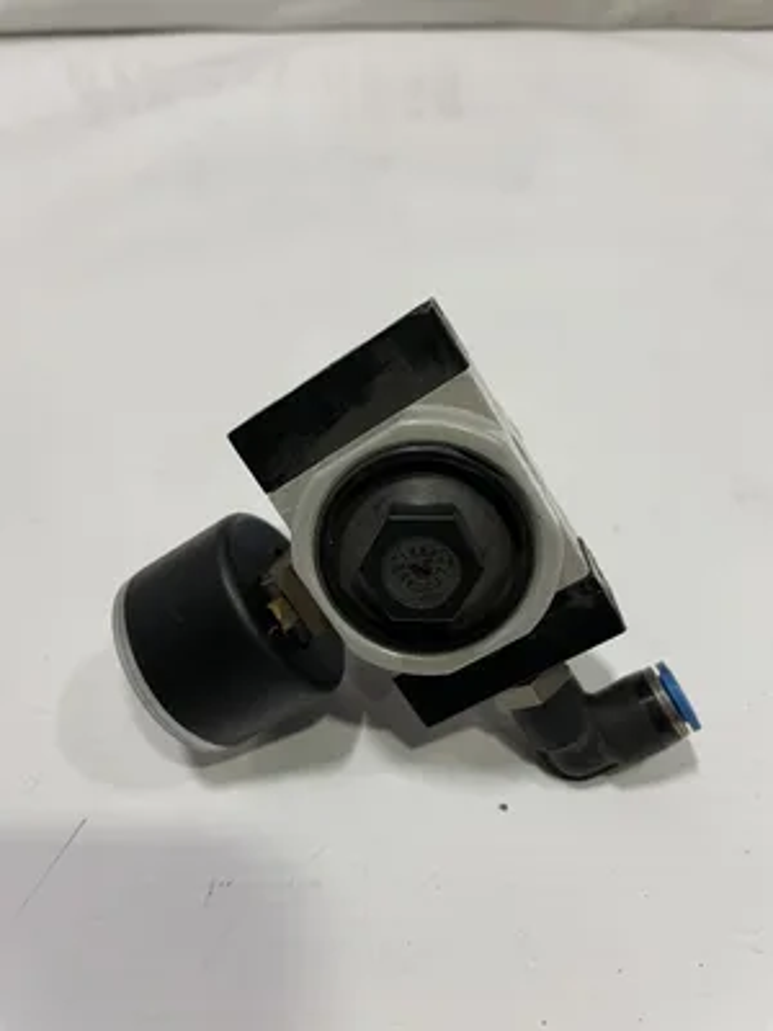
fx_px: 774
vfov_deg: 67.3
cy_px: 516
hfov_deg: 53.1
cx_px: 386
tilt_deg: -45.8
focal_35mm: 26
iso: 80
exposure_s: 1/60
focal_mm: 4.2
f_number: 1.6
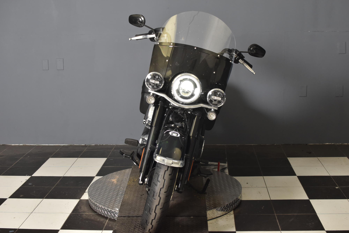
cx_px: 174
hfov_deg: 37.9
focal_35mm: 52
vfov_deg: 25.7
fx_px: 509
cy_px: 116
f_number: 4.5
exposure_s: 1/160
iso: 800
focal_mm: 35
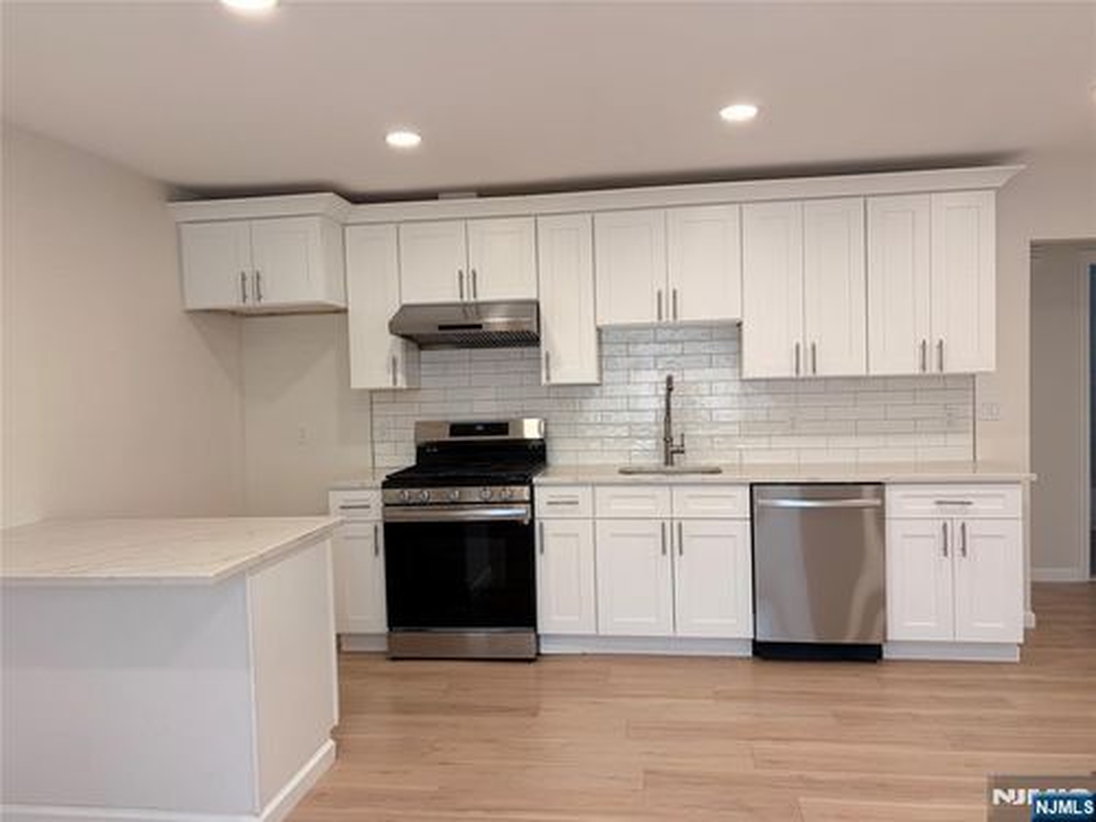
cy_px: 411
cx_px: 548
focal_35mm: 26
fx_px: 823
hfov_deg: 67.3
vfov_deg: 53.1
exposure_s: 1/120
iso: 80
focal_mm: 5.96
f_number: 1.6
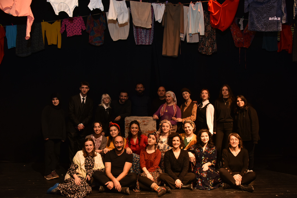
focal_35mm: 36
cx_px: 148
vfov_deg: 36.9
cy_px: 99
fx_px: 297
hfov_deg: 53.1
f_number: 6.3
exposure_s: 1/60
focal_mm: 36
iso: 800
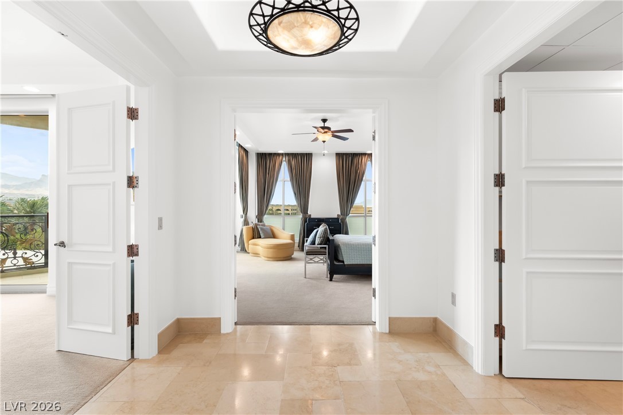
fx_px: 294
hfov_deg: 93.3
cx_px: 312
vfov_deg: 70.4
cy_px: 208
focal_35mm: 17
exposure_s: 1/40
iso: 400
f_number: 8
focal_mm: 17
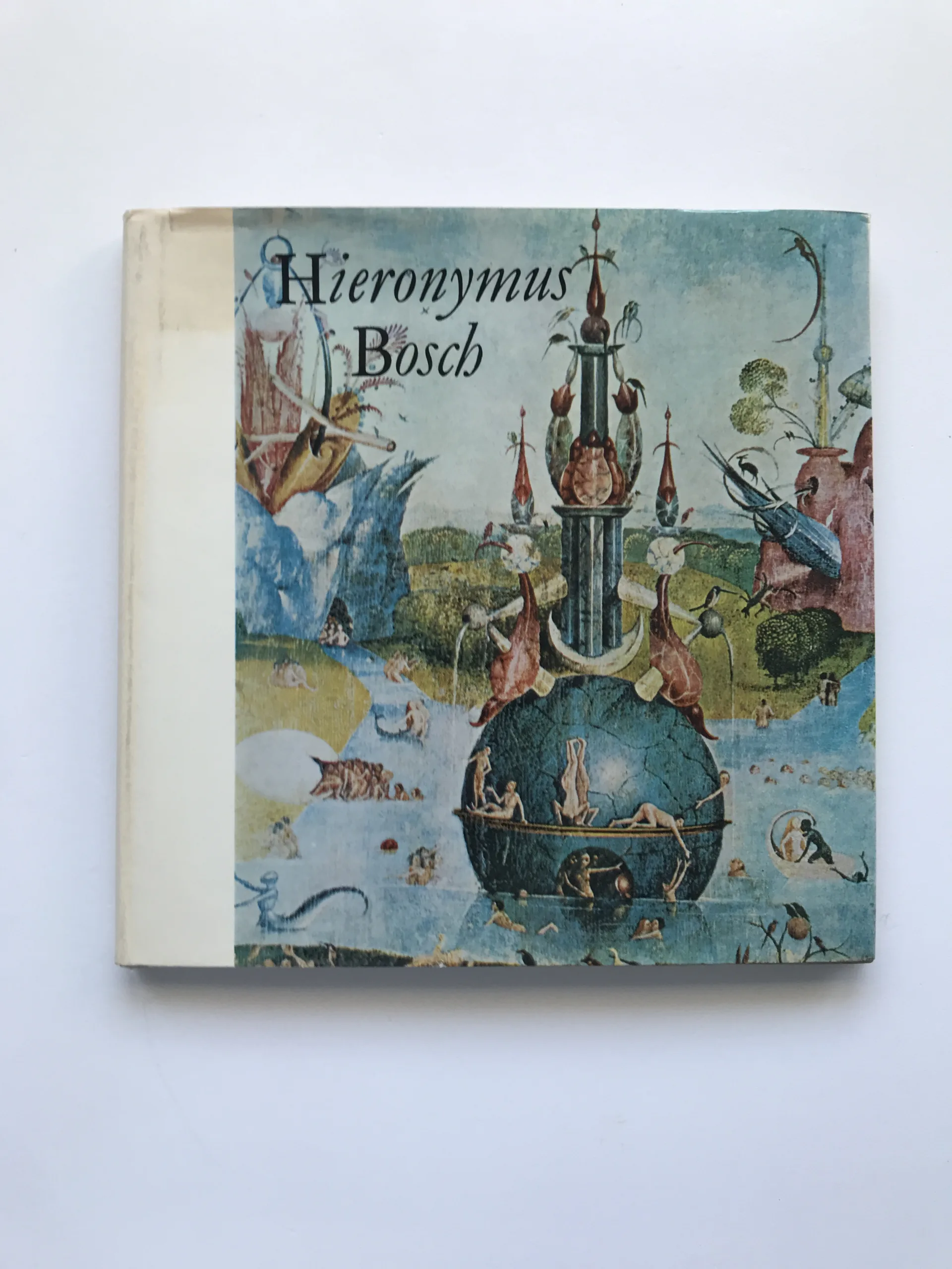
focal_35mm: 28
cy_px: 634
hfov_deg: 49.7
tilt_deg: -88.0
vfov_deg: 63.4
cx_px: 476
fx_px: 1027
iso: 25
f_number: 1.8
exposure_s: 1/50
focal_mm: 3.99
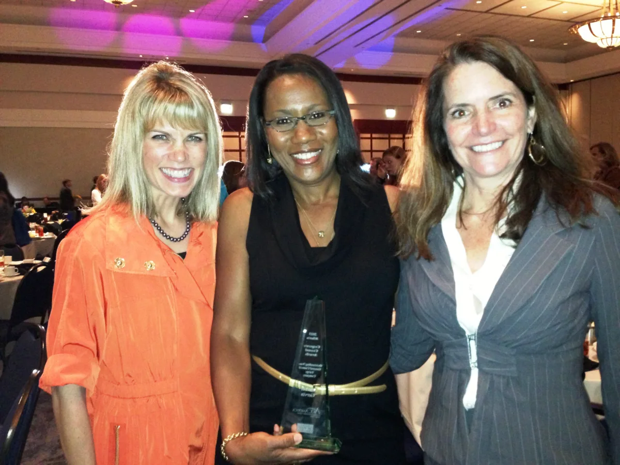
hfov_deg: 55.4
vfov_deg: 42.9
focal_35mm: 33
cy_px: 232
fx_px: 591
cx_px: 310
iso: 500
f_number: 2.4
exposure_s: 1/16
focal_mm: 4.13
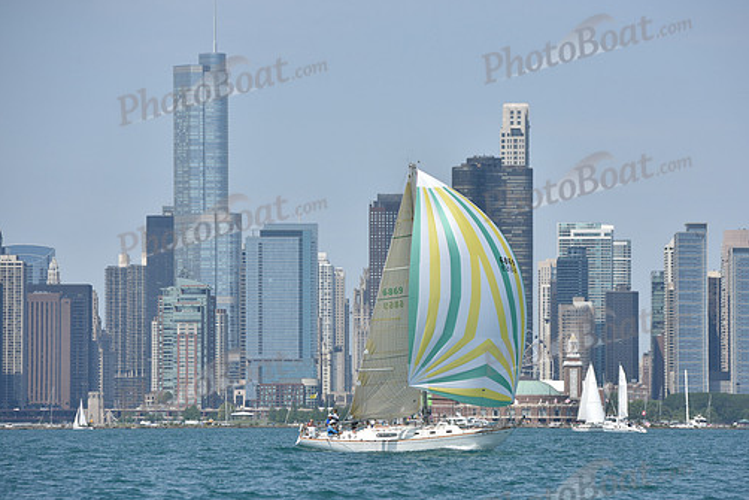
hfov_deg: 8.9
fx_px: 4807
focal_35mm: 231
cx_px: 406
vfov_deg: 6.0
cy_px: 281
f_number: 7.1
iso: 250
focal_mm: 200
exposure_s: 1/1600
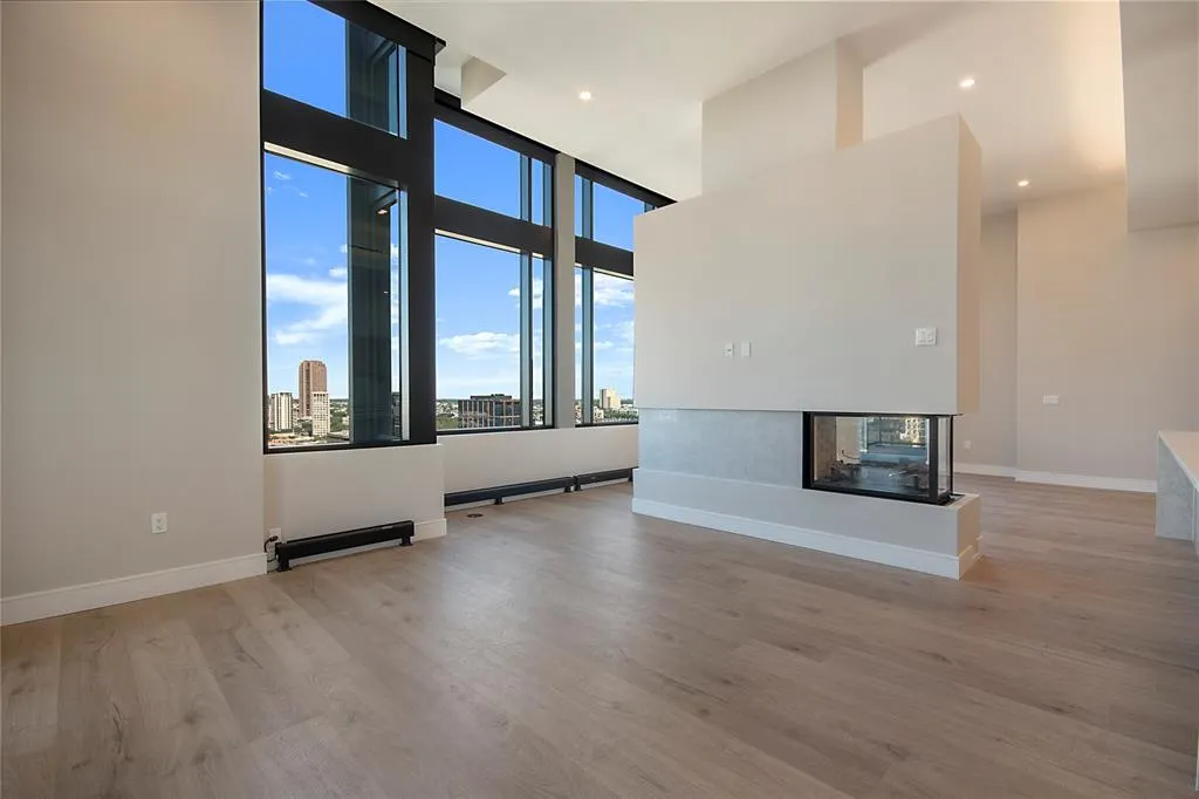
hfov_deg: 100.4
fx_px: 499
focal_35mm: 15
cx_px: 600
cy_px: 400
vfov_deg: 77.3
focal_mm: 10
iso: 100
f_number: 8
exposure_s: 1/30
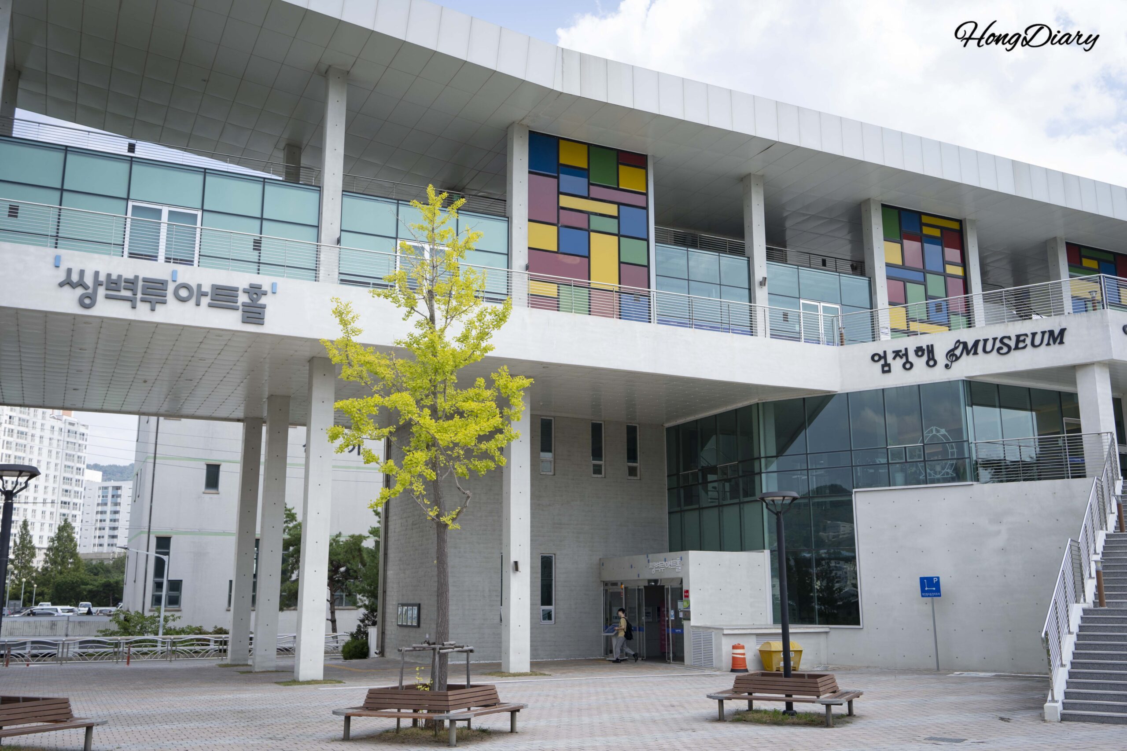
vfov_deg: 42.3
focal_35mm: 31
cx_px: 564
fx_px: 970
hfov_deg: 60.3
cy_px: 376
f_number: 9
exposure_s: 1/125
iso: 100
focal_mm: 31
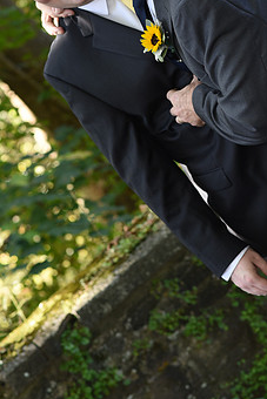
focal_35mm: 145
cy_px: 67
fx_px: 1611
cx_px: 171
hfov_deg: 9.5
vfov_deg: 14.1
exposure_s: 1/200
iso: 500
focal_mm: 85
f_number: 4.5
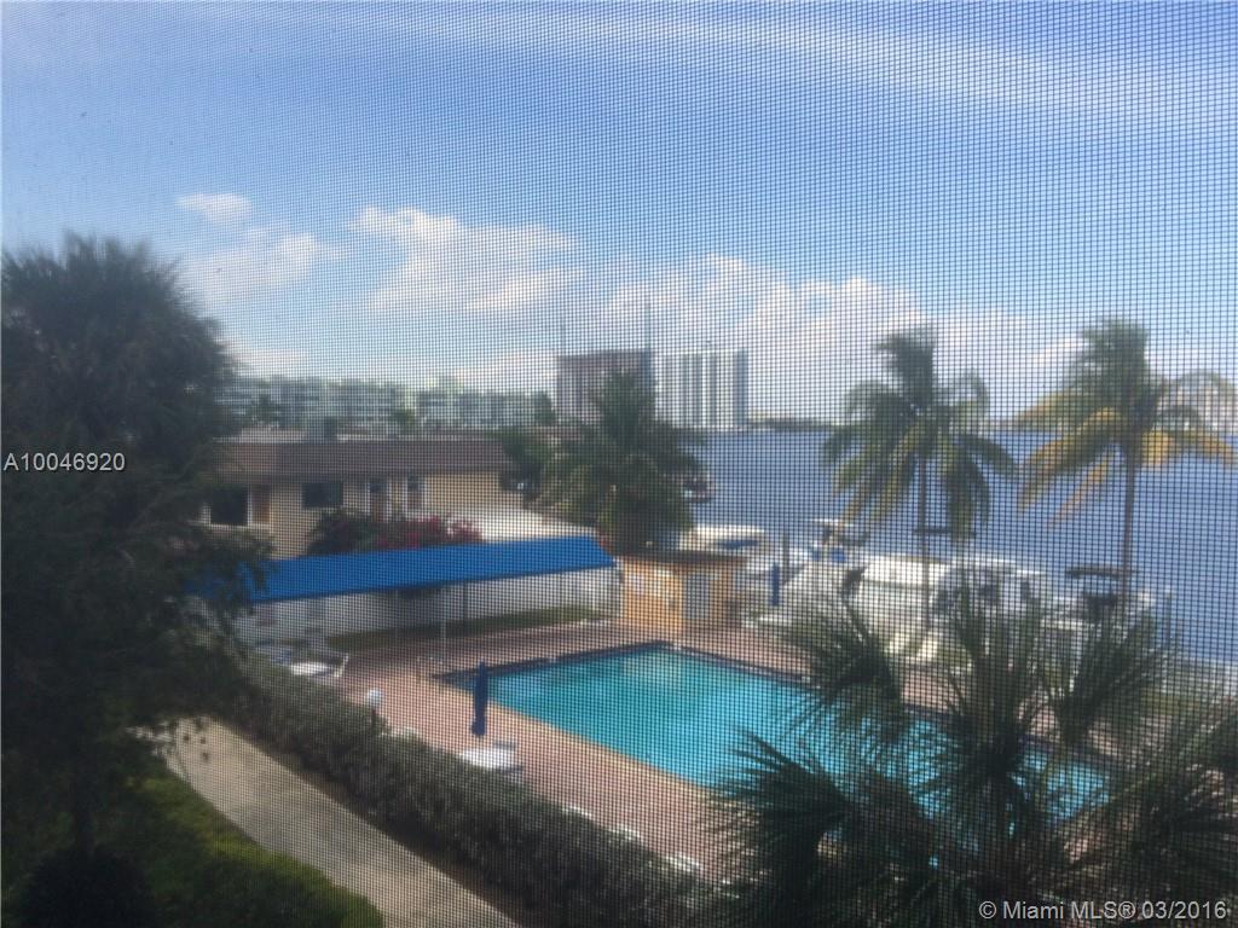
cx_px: 619
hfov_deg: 61.7
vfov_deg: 48.2
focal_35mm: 29
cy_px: 464
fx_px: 1037
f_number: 2.2
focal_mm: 4.15
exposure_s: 1/892
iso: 32
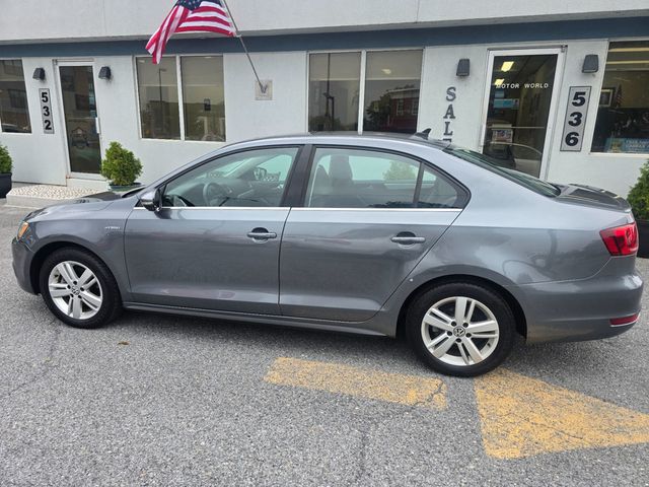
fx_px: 431
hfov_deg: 73.9
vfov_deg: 58.9
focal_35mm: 23
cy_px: 244
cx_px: 324
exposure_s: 1/180
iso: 25
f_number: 1.7
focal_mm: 6.3
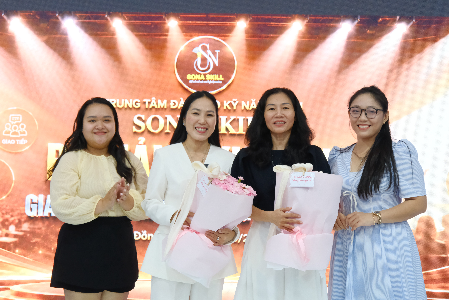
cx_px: 224
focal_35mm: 76
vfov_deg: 17.9
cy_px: 150
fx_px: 948
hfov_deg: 26.7
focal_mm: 50.5
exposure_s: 1/125
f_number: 4
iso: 3200
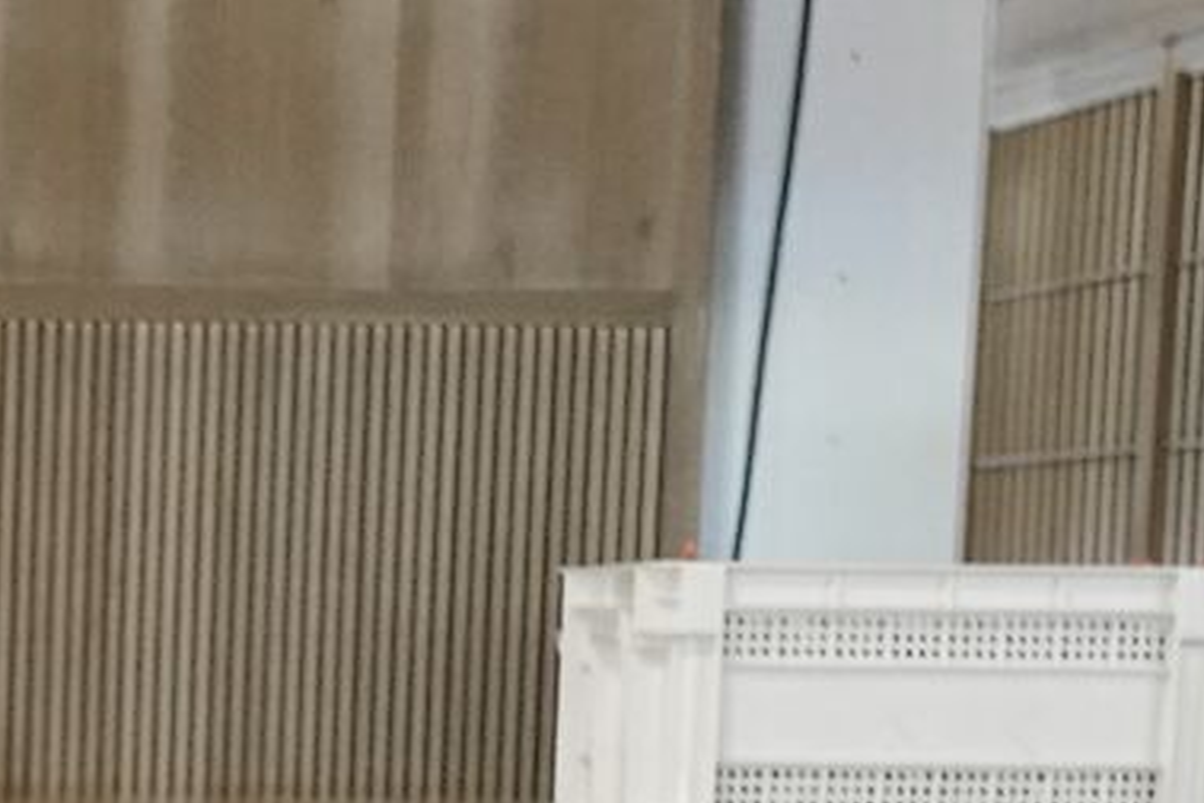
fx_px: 6588
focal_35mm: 197
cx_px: -551
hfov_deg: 10.1
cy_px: 1936
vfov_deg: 6.6
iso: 4000
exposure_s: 1/100
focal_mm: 31
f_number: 4.5
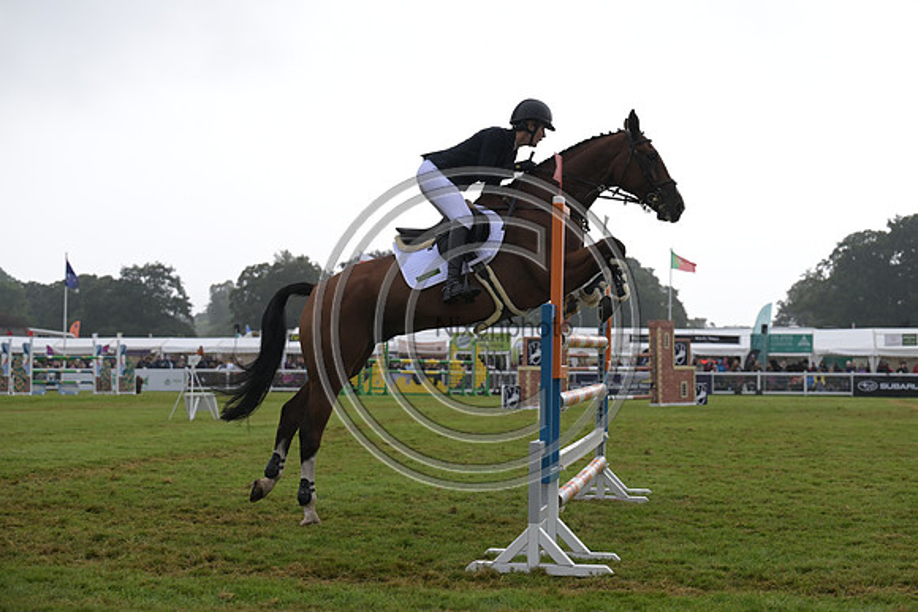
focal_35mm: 70
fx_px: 1785
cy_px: 306
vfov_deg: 19.5
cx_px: 459
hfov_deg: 28.8
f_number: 4.5
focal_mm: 70
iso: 800
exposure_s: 1/1250
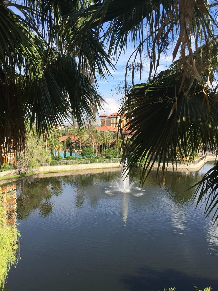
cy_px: 146
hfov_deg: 48.2
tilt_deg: -3.0
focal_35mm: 29
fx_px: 244
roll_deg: -0.9
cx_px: 109
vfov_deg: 61.7
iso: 32
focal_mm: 4.15
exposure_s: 1/879
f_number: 2.2
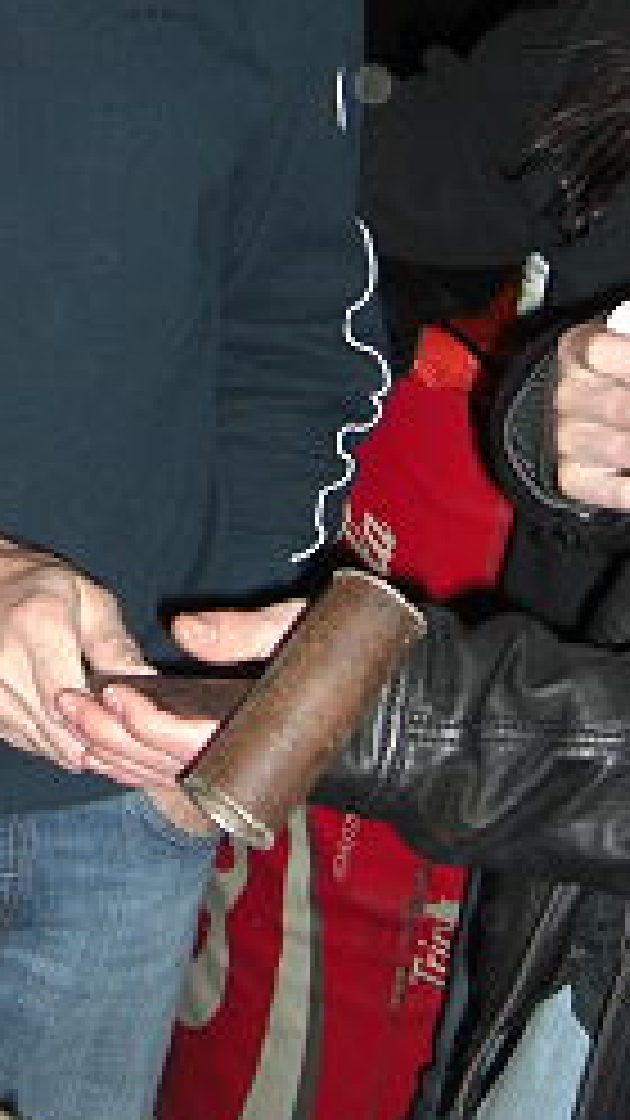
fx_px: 2614
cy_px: 214
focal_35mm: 88
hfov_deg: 13.4
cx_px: -133
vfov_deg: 23.8
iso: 200
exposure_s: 1/60
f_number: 2.8
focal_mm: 7.9
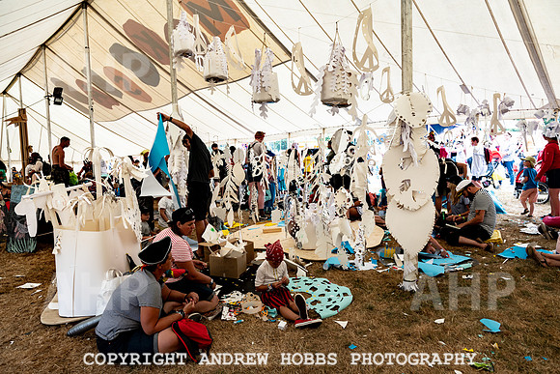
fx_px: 373
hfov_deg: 73.7
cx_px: 280
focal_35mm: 24
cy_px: 187
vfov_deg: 53.2
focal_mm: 24
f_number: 4.5
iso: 100
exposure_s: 1/200
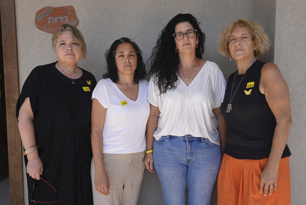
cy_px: 102
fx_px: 255
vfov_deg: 43.7
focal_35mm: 30
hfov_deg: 61.9
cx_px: 153
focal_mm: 30
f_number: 4.5
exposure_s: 1/250
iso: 80
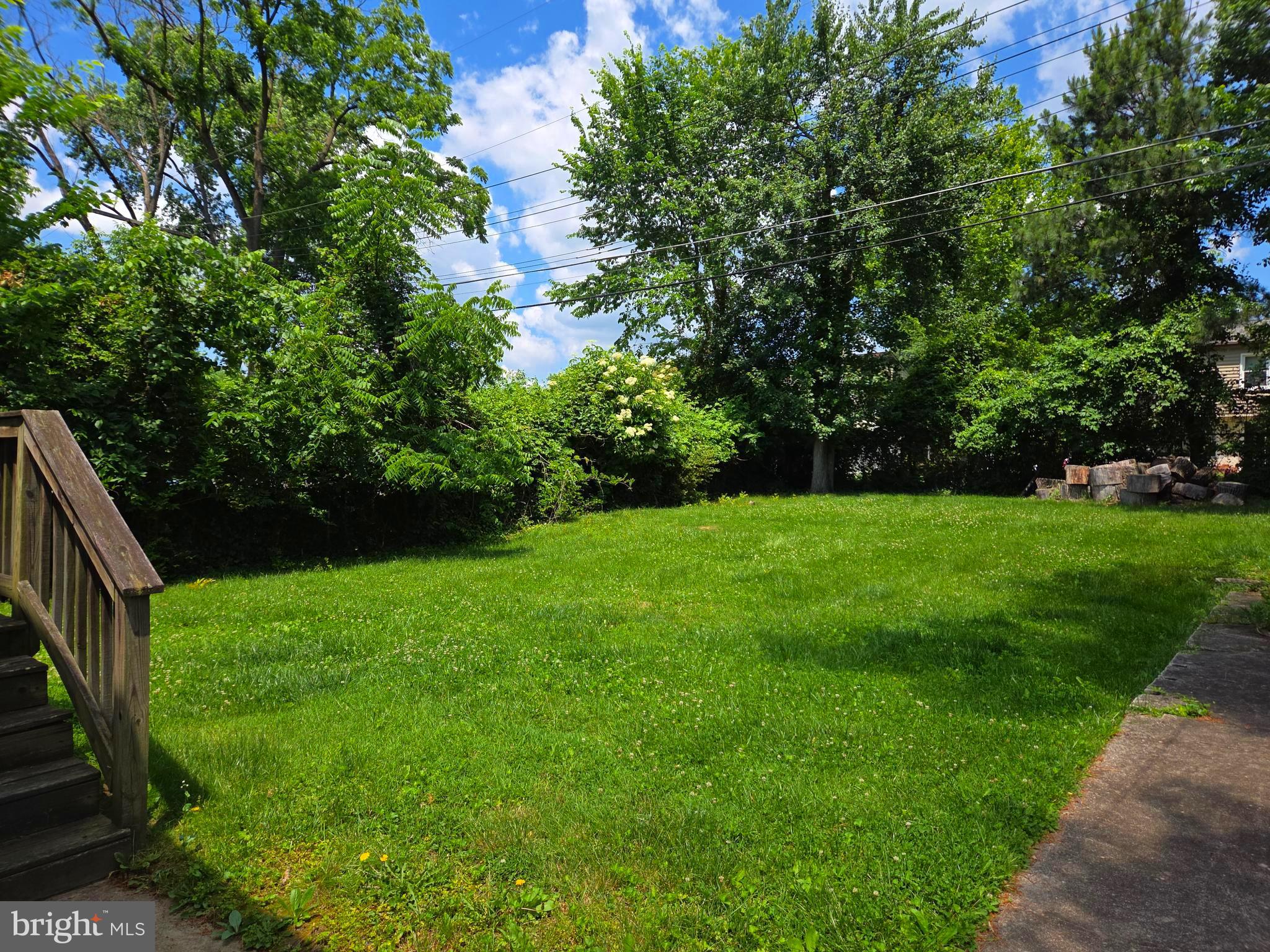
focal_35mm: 23
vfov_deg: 58.9
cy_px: 476
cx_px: 635
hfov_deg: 73.9
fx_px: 844
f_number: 1.8
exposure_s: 1/1218
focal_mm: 5.4
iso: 25
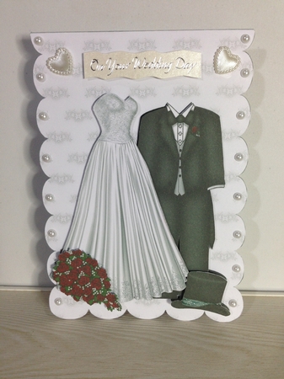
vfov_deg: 55.4
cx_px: 142
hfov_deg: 42.9
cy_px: 190
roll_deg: -0.5
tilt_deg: -15.9
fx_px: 361
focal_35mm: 33
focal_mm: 4.12
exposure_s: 1/20
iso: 80
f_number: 2.4
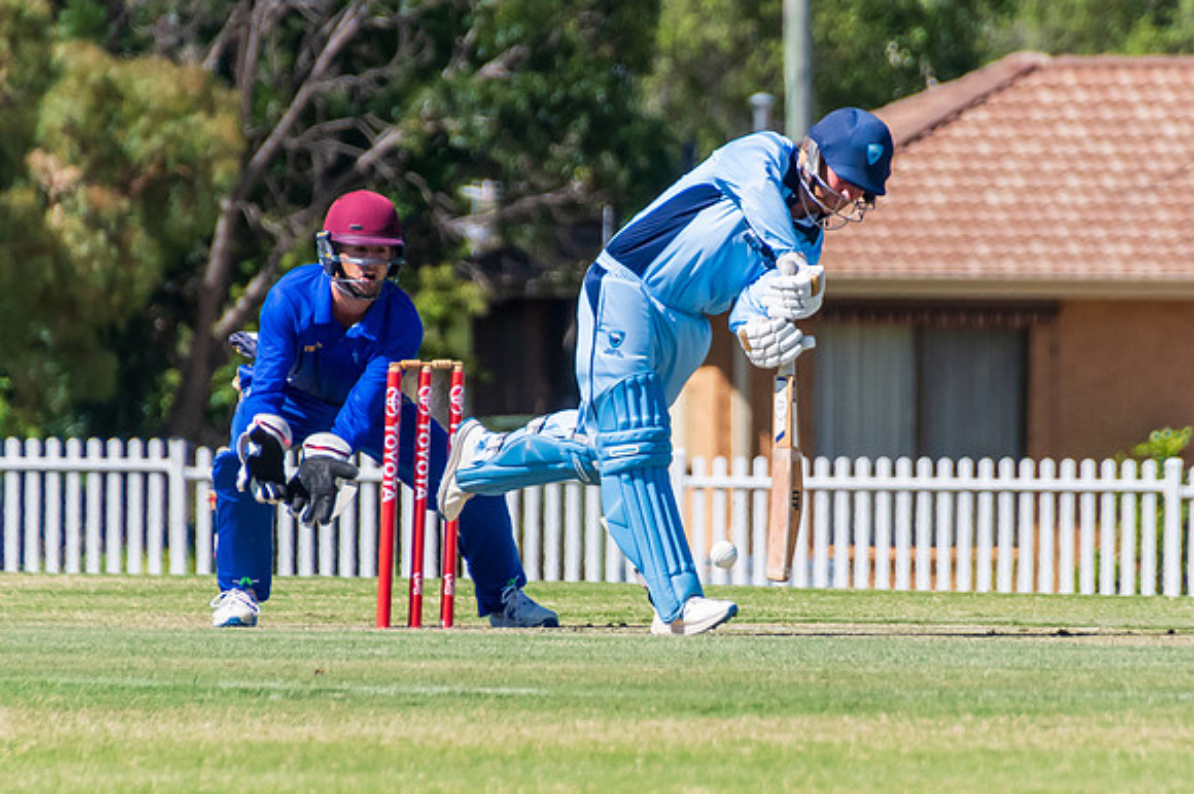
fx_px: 34455
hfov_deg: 2.0
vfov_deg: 1.3
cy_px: 348
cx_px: 727
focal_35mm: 1039
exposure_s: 1/2000
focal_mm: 400
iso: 400
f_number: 7.1
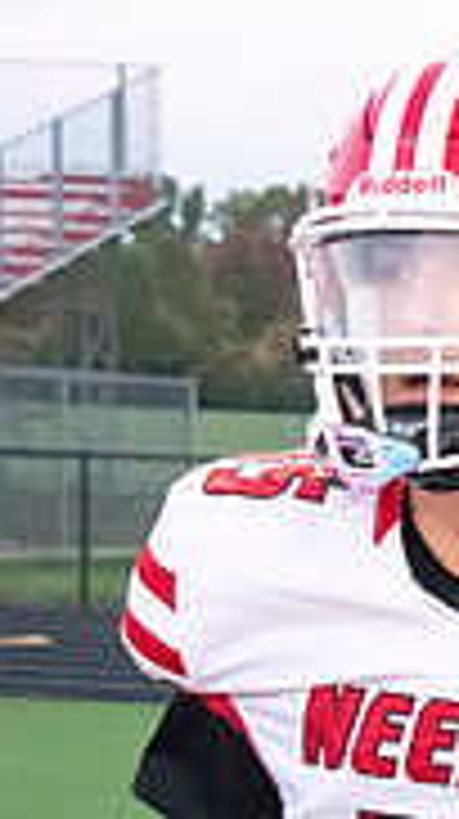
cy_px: 754
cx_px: 936
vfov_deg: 11.0
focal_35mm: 194
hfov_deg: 6.1
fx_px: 4209
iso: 10000
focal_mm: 58
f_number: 7.1
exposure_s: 1/640
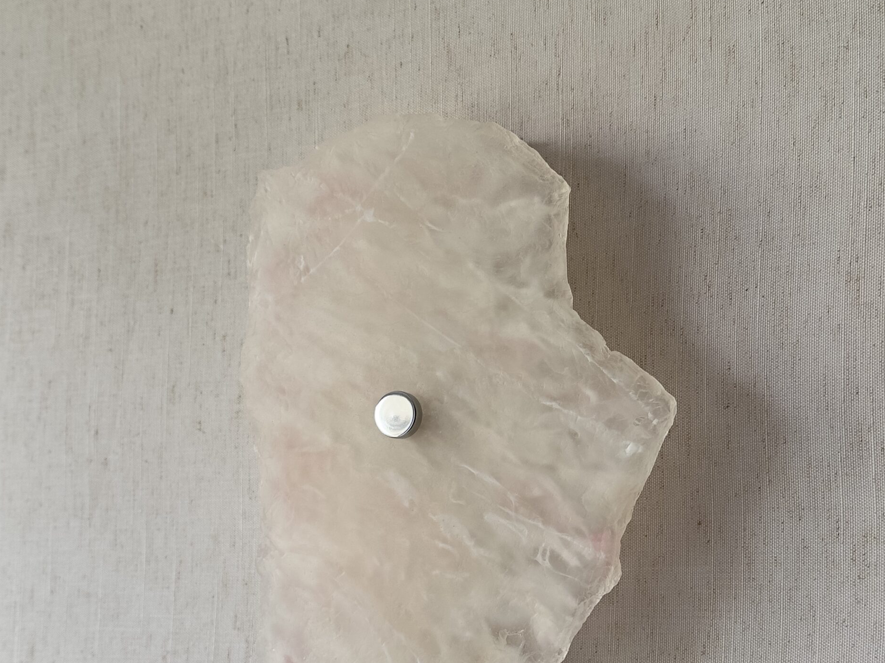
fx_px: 844
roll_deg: -0.1
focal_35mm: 33
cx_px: 431
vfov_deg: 42.7
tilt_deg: +2.8
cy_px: 397
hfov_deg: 55.4
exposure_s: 1/221
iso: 80
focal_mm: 6.86
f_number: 1.78
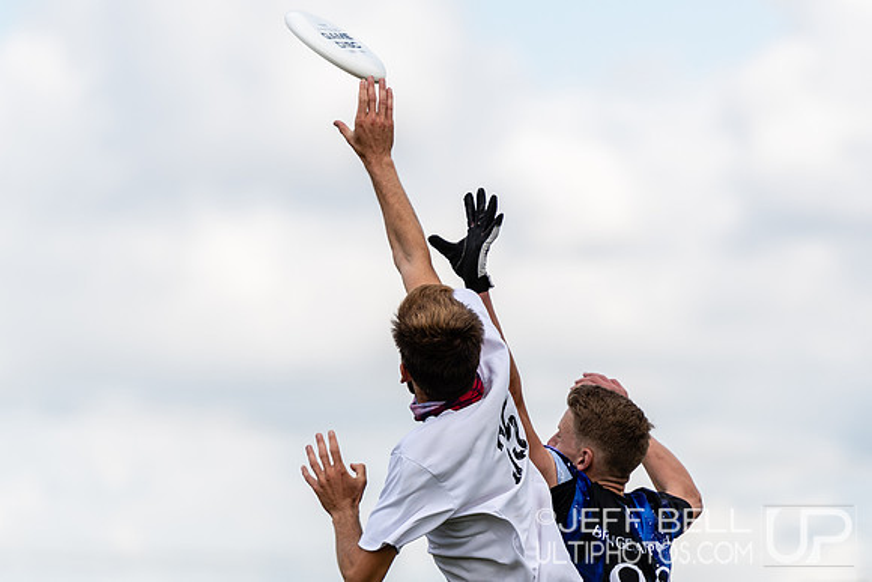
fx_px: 8053
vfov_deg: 4.1
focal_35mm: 332
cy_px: 291
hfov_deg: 6.2
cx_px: 436
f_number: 2.8
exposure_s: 1/2500
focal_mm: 200
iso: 140
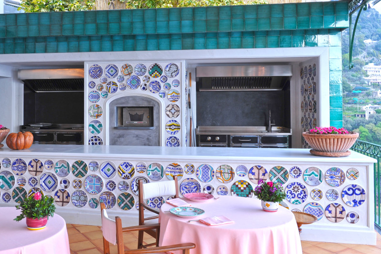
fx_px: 392
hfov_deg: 51.5
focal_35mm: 37
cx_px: 153
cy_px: 98
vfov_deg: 35.8
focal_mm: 29
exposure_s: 1/60
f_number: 6.3
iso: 400
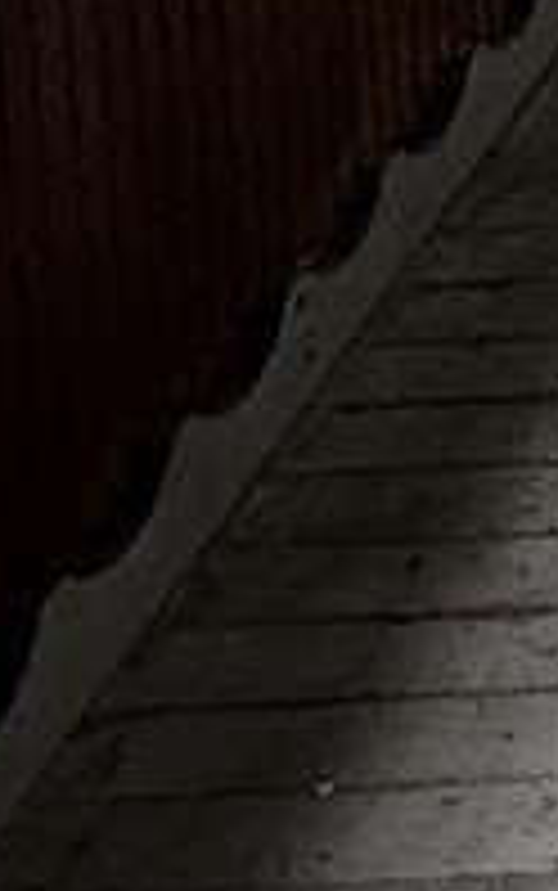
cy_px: -922
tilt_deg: -8.1
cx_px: 1881
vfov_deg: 14.7
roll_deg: -2.7
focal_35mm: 115
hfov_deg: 8.6
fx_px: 2794
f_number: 2.2
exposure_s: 1/99
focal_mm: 2.22
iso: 40
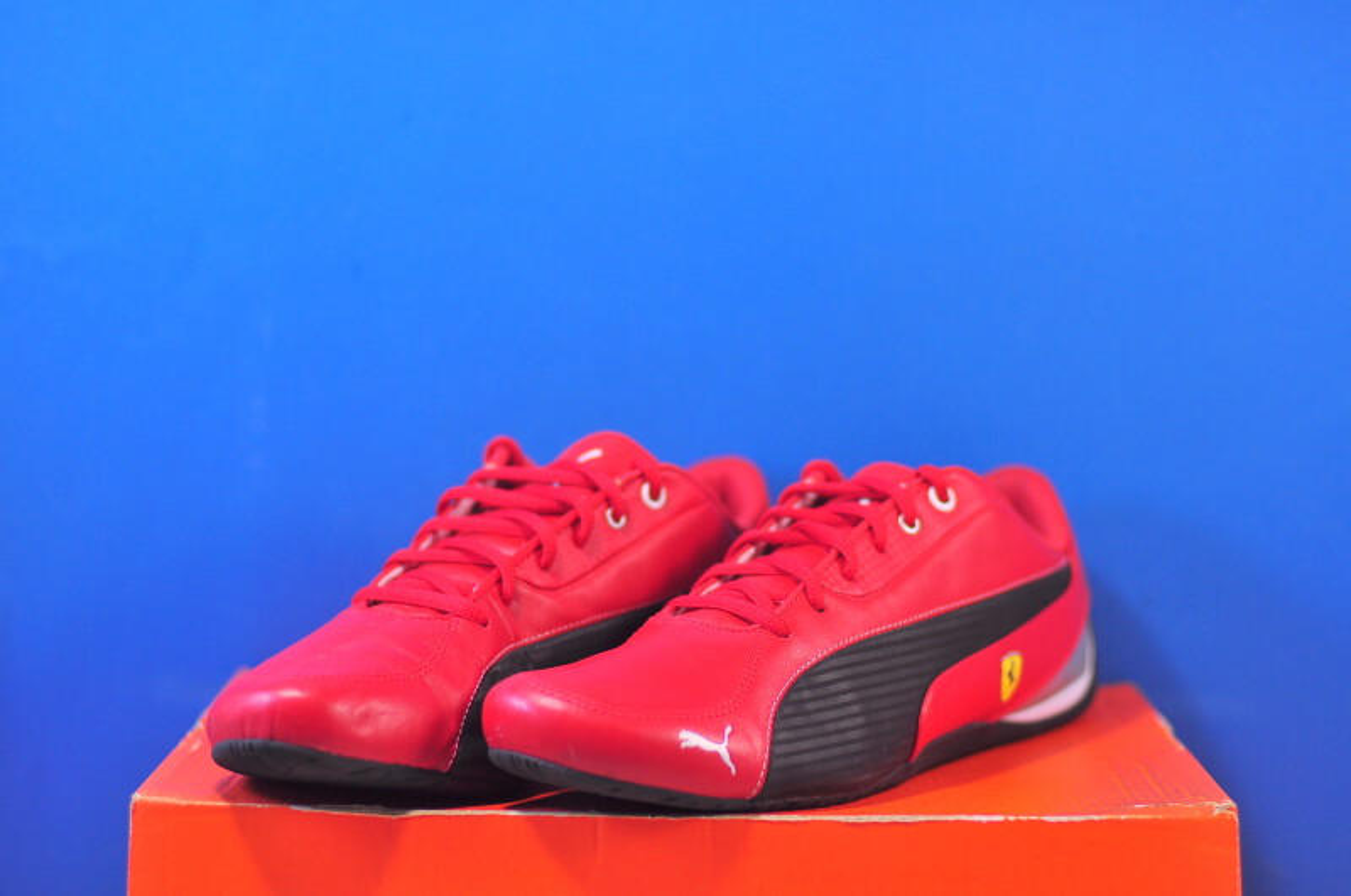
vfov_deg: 18.1
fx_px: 2811
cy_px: 448
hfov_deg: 27.0
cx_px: 676
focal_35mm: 75
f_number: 2.2
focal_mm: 50
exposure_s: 1/320
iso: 250
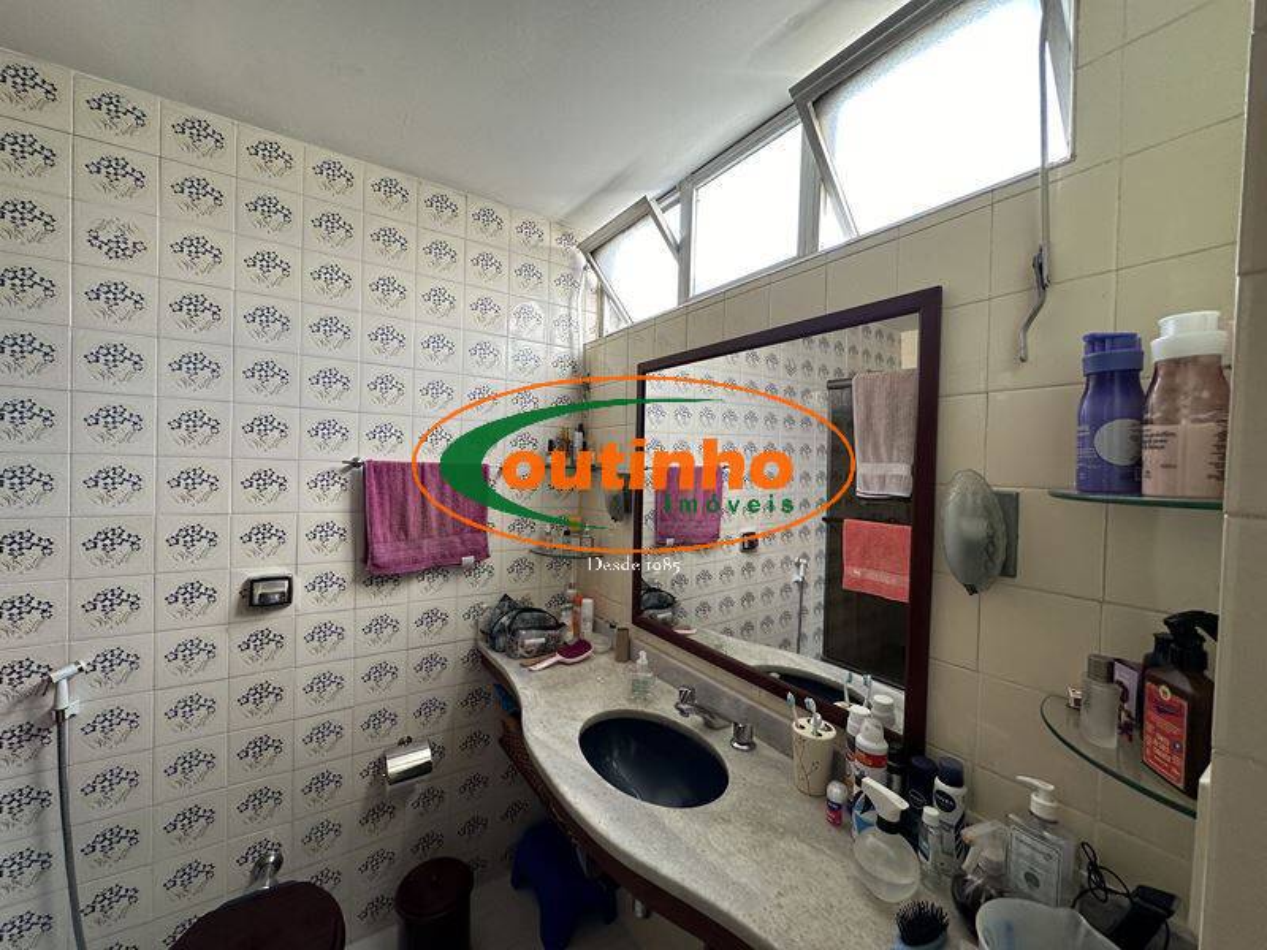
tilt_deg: -0.9
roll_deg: -1.6
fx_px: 512
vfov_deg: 85.7
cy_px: 475
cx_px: 634
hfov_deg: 102.1
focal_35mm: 14
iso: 80
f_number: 2.2
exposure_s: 1/99
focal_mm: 2.22
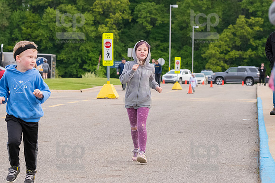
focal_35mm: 165
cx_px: 138
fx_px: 1260
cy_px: 92
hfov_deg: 12.5
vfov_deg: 8.3
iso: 3200
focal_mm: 110
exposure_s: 1/1250
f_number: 7.1
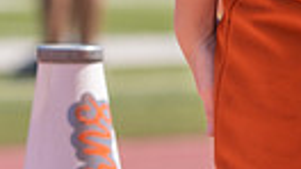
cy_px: -299
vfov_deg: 2.6
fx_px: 3660
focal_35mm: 459
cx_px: 407
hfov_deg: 4.7
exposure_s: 1/1000
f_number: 4
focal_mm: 86
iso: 100
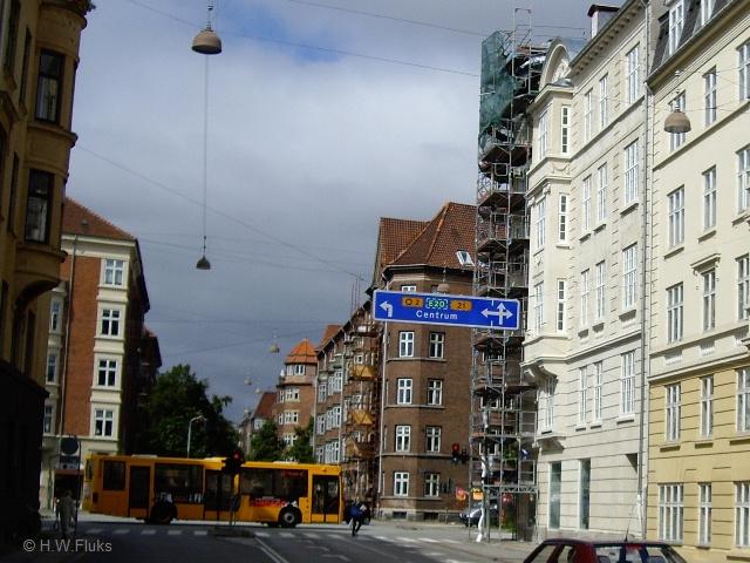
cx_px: 375
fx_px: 823
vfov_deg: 37.7
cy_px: 282
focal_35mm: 38
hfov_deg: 49.0
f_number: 4.3
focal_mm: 6.2
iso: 50
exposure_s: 1/800
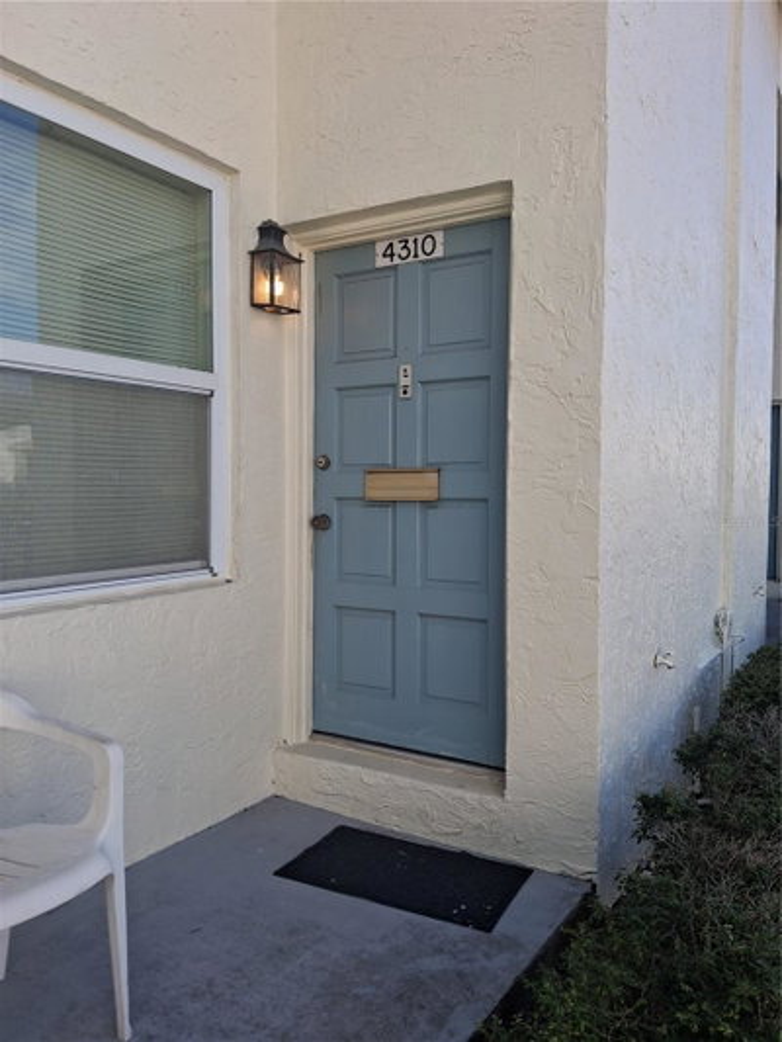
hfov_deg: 51.4
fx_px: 813
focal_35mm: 27
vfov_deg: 65.3
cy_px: 521
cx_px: 391
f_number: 1.8
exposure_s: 1/245
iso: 25
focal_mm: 4
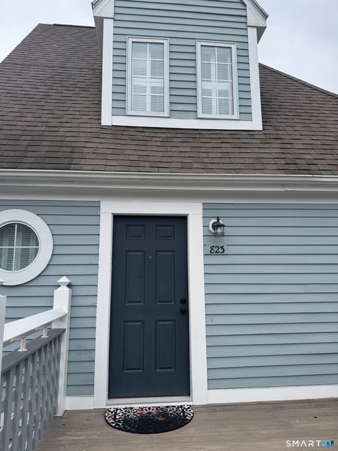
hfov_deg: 56.8
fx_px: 313
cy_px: 226
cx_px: 169
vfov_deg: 71.6
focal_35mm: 24
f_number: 1.78
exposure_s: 1/2604
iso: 80
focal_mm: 6.76
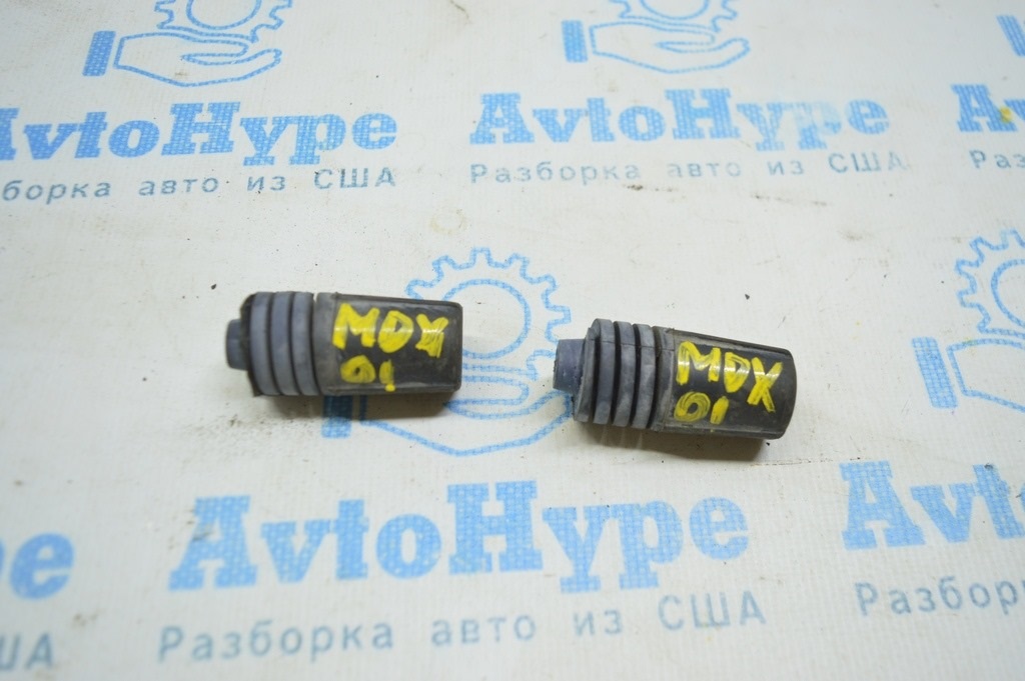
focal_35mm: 30
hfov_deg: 62.0
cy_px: 340
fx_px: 853
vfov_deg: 43.5
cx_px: 512
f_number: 3.8
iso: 400
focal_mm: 20
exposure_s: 1/60
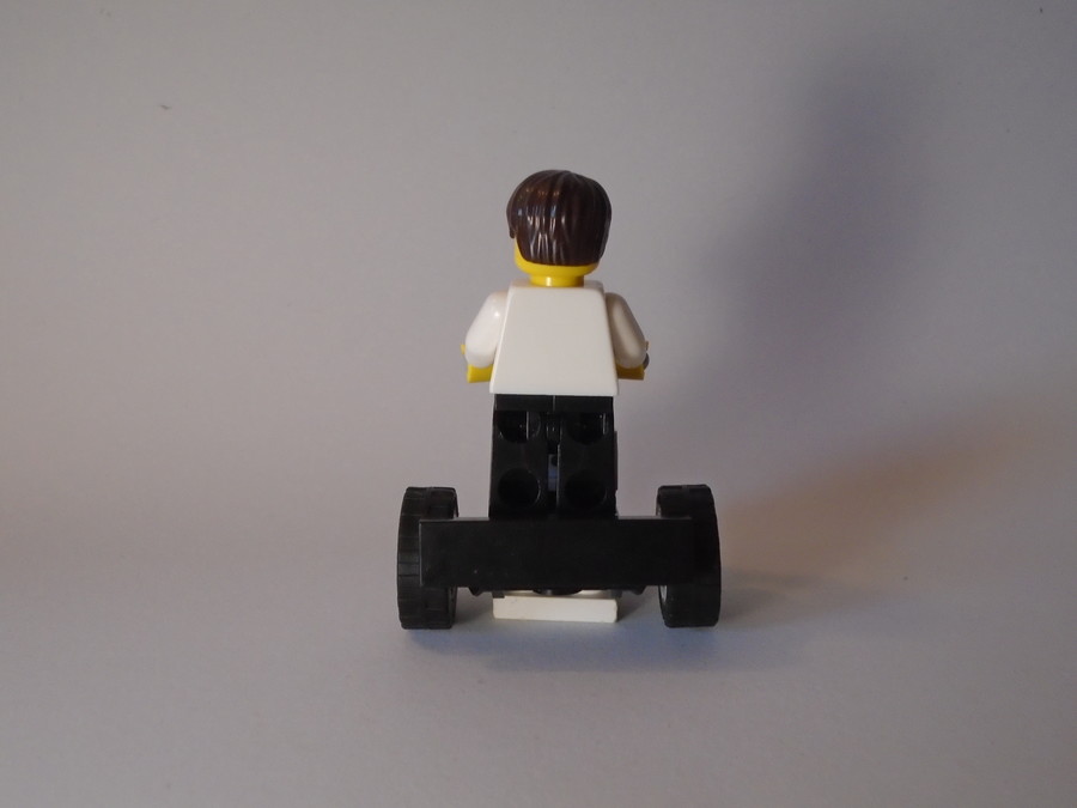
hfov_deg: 44.8
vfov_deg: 34.3
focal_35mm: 42
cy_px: 404
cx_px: 538
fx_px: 1307
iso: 400
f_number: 4.1
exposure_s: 1/25
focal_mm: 7.4
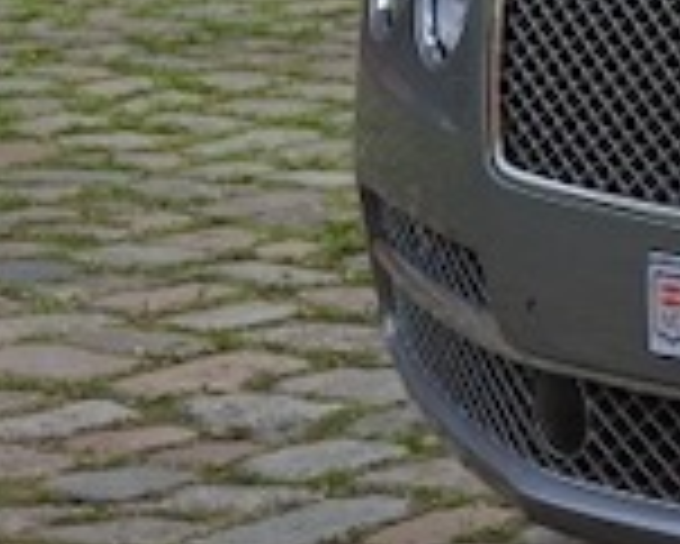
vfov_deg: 5.5
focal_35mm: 279
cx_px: 1765
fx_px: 5619
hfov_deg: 6.5
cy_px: -292
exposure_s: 1/400
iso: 100
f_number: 5
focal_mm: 35
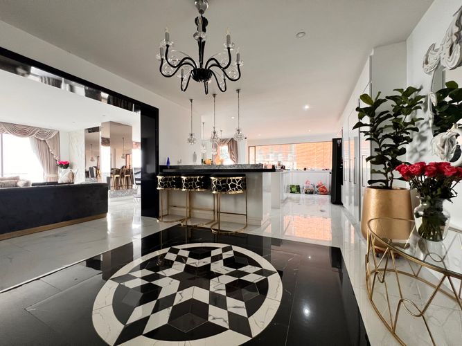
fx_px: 173
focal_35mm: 13
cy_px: 173
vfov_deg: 89.9
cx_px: 231
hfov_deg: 106.2
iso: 160
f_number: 1.8
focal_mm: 1.57
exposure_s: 1/99
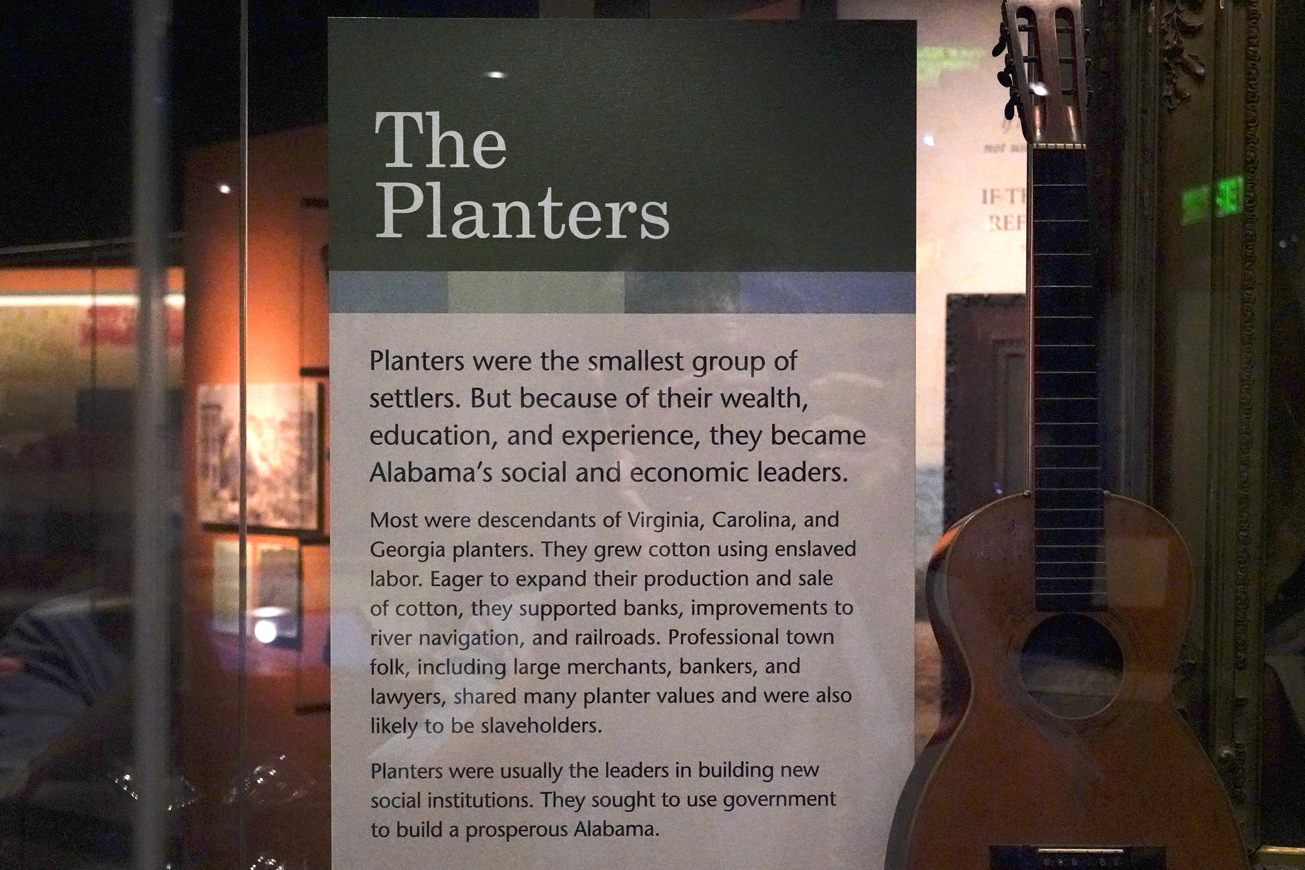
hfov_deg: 44.5
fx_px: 1595
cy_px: 435
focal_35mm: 44
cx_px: 652
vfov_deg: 30.5
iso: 10000
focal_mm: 44
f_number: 5.6
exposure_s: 1/100
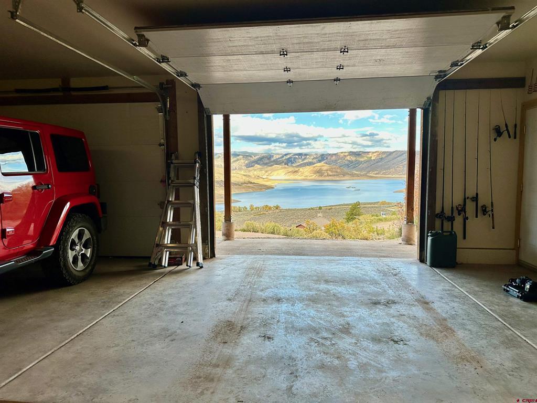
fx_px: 372
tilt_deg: -4.3
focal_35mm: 24
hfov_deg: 71.6
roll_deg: +0.5
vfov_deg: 56.8
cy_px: 202
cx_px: 268
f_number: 1.78
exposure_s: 1/467
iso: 80
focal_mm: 6.86
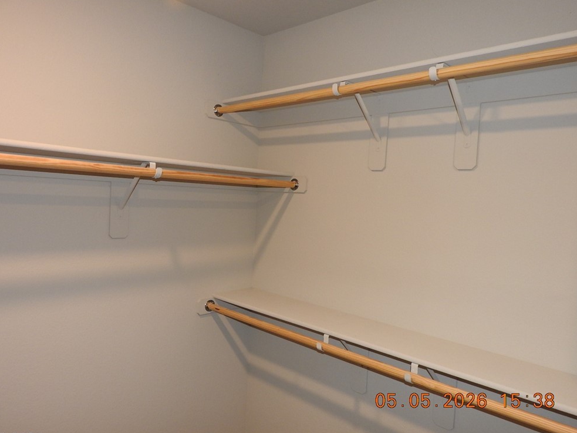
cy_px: 222
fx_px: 417
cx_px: 280
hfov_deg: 69.4
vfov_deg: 54.9
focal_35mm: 25
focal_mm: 4.3
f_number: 3.3
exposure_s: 1/30
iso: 200
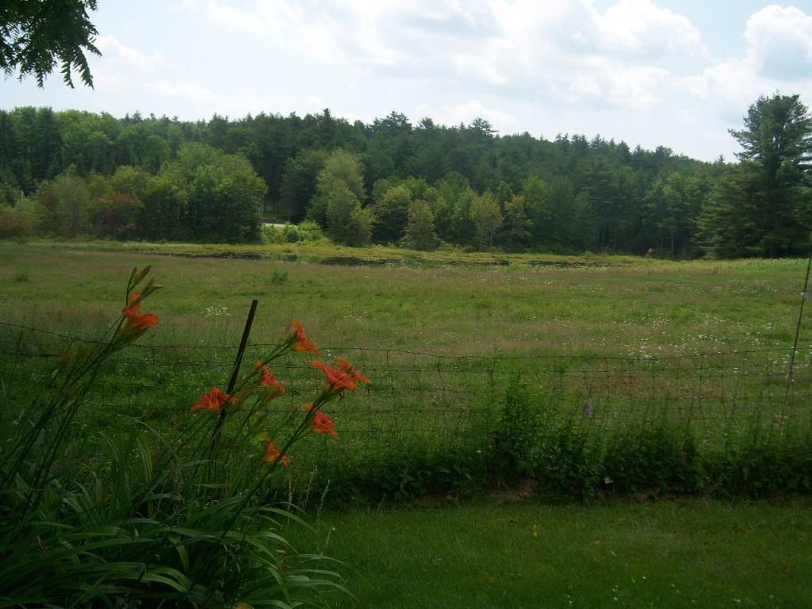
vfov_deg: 39.7
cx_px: 406
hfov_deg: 51.4
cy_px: 304
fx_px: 844
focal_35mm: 36
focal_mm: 7.5
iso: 80
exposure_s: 1/640
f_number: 2.8
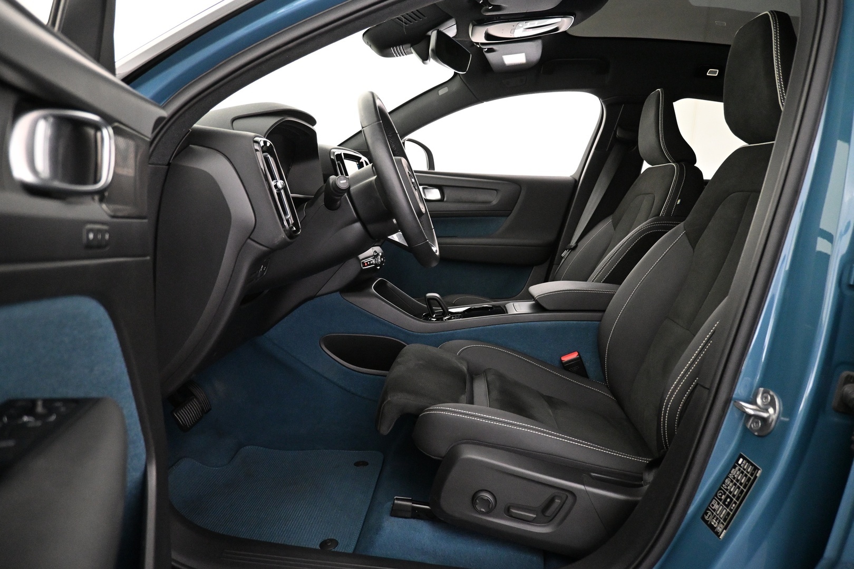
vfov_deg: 53.1
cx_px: 427
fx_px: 569
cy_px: 284
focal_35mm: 24
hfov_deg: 73.7
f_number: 3.5
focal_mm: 16
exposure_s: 1/50
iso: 4000
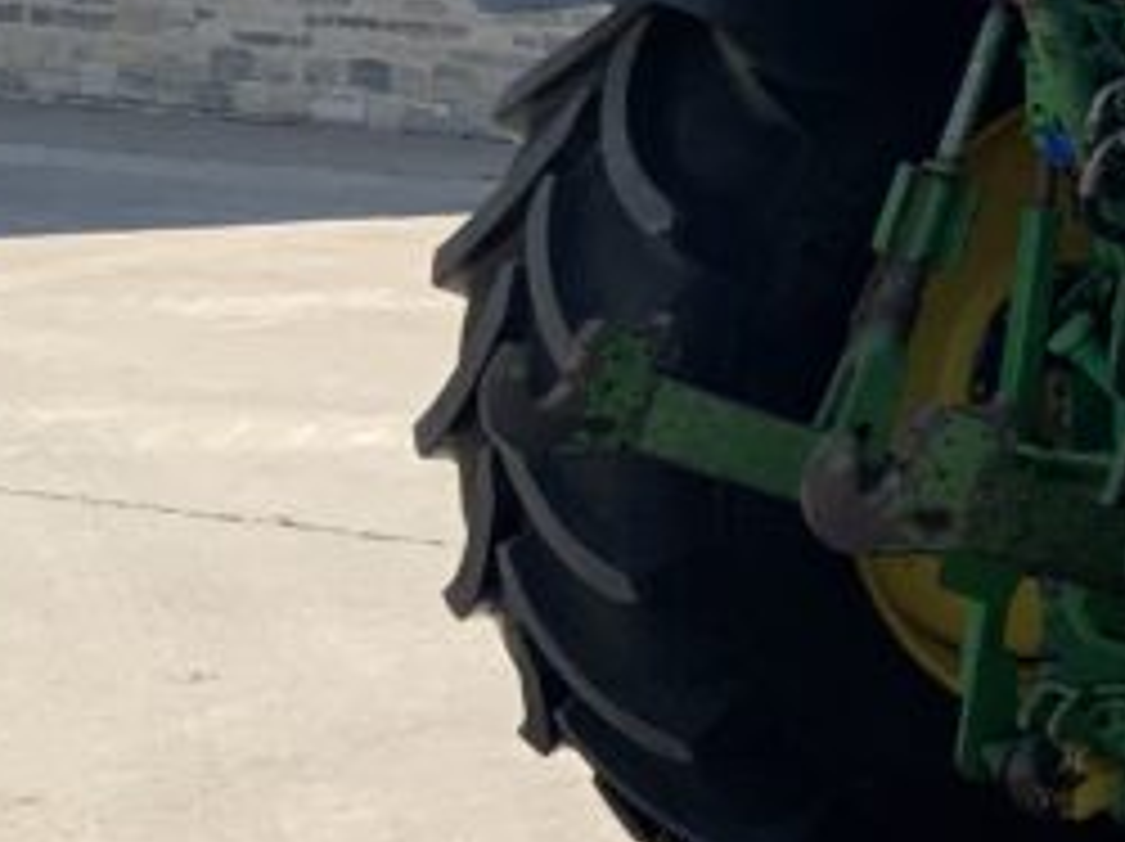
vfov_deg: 12.3
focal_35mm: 119
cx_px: 2097
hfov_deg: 14.4
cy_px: 68
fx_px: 3864
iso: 16
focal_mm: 3
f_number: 1.8
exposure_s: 1/1534
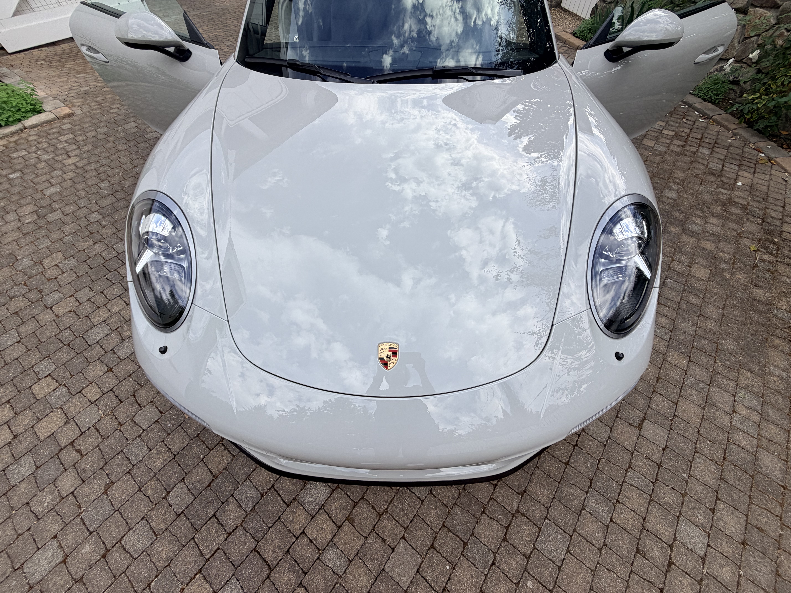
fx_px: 320
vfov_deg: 85.7
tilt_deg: -52.9
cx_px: 396
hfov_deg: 102.1
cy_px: 296
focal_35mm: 14
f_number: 2.2
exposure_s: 1/514
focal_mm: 2.22
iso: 40
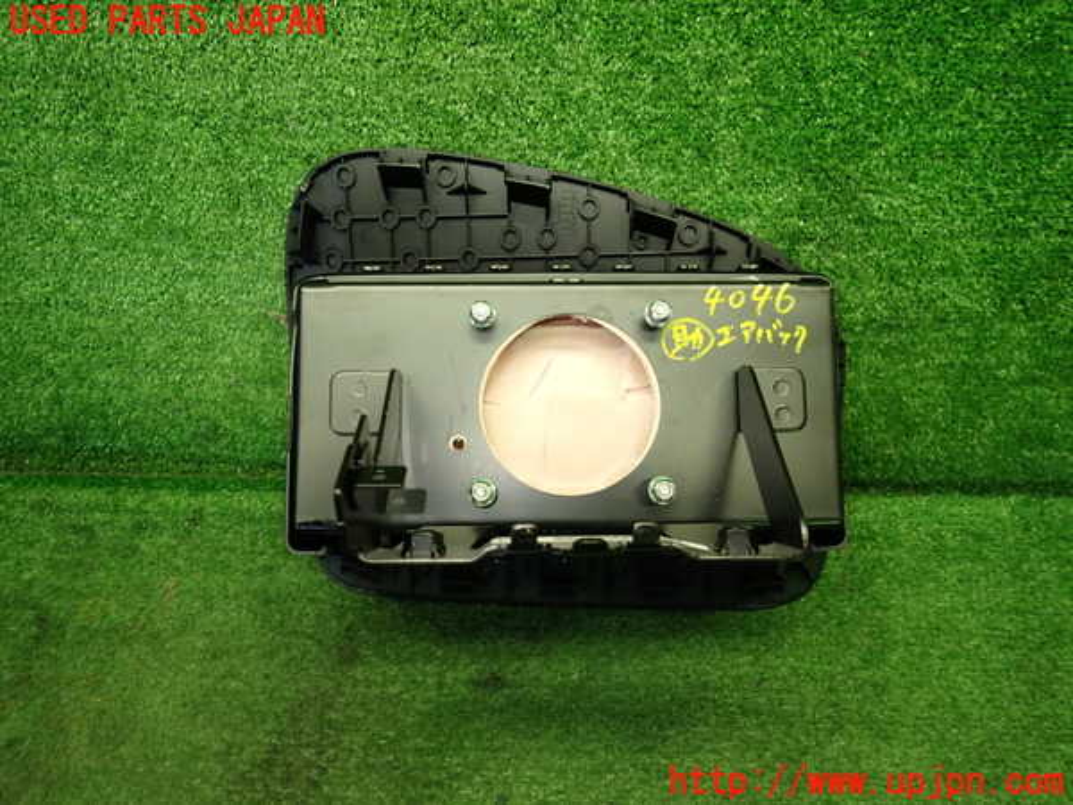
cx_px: 536
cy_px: 402
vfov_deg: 54.9
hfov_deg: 69.4
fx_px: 775
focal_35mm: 25
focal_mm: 4.5
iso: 200
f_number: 2
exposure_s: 1/50
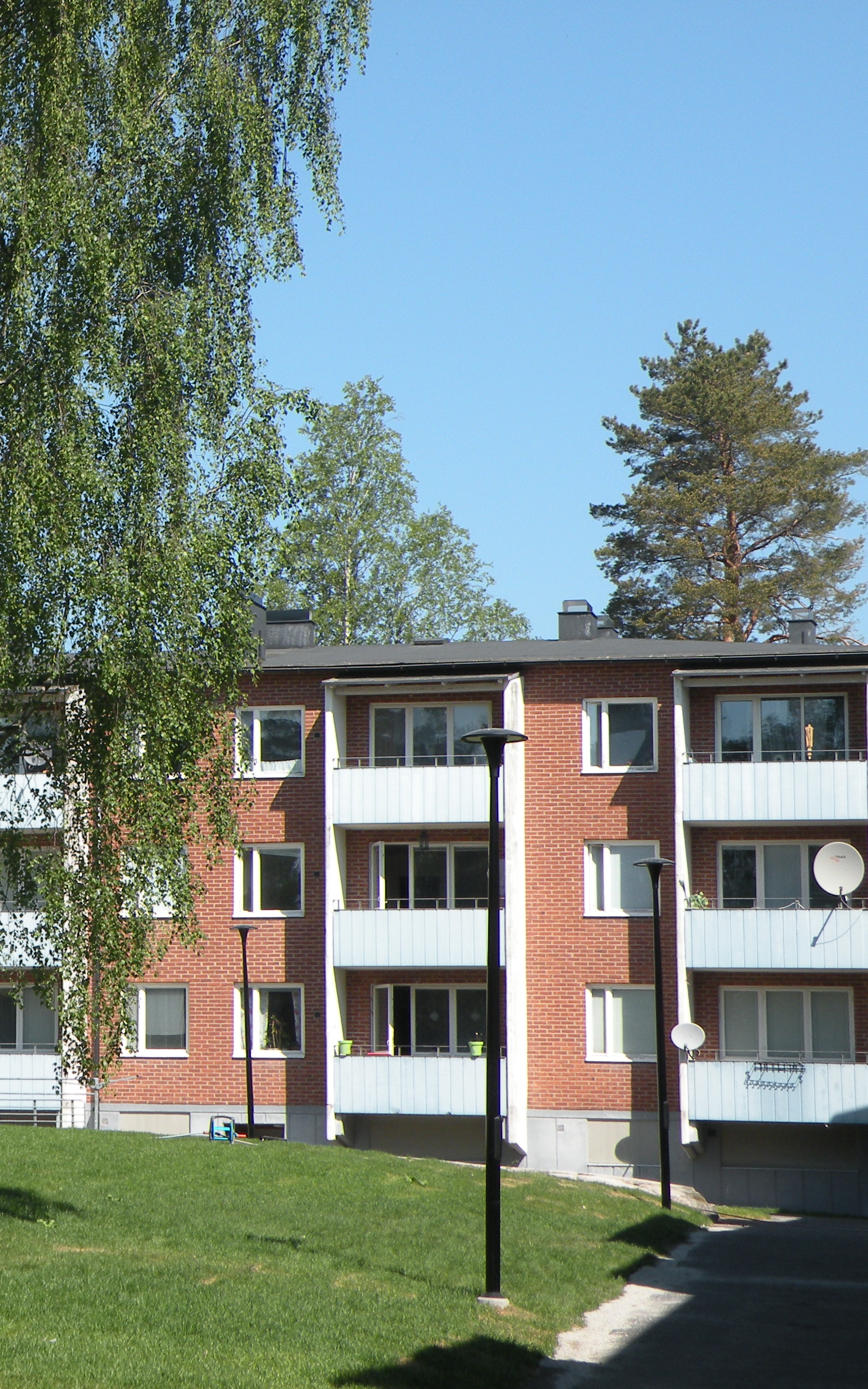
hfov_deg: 12.0
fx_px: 4087
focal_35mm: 108
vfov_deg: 19.3
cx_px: -43
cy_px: 694
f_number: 4
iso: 64
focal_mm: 13.4
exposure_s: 1/556
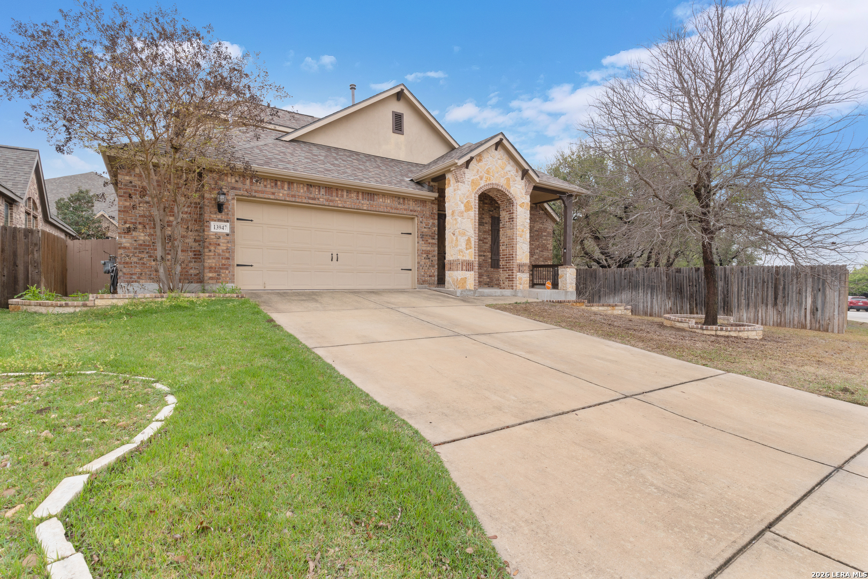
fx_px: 398
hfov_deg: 95.0
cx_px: 434
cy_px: 290
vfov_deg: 72.1
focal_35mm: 16
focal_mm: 11
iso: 200
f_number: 9
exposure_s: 1/160
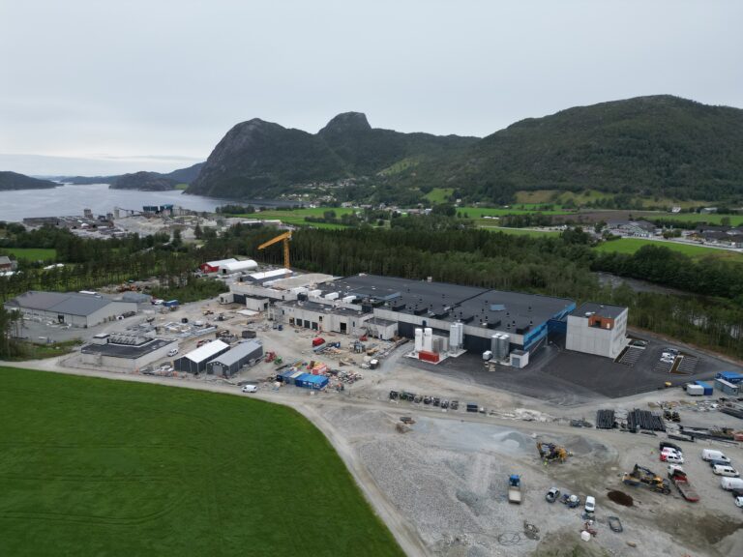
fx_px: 515
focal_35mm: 24
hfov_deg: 71.6
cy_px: 278
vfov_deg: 56.8
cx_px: 372
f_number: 1.7
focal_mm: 6.72
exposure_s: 1/2000
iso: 140
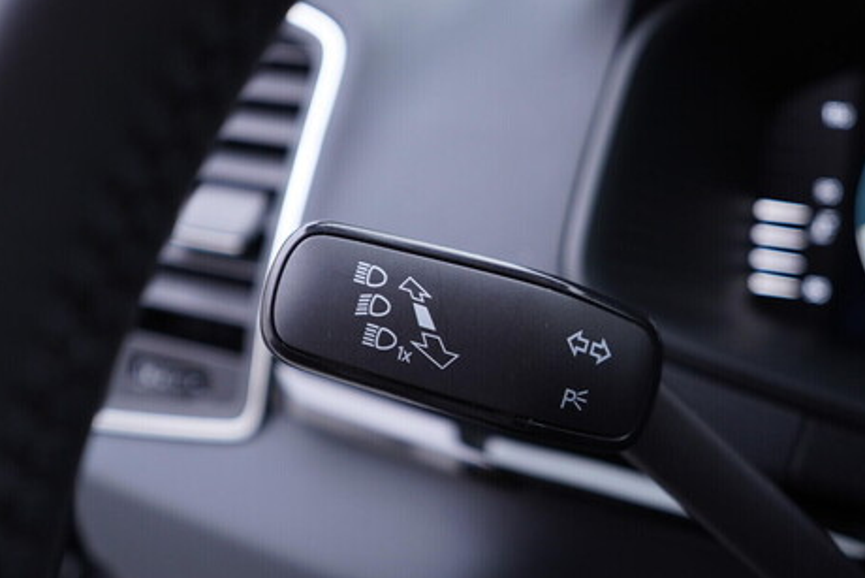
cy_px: 295
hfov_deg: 45.4
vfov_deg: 31.2
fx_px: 1033
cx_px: 446
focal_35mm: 43
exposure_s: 1/40
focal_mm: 24
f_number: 2.8
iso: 200
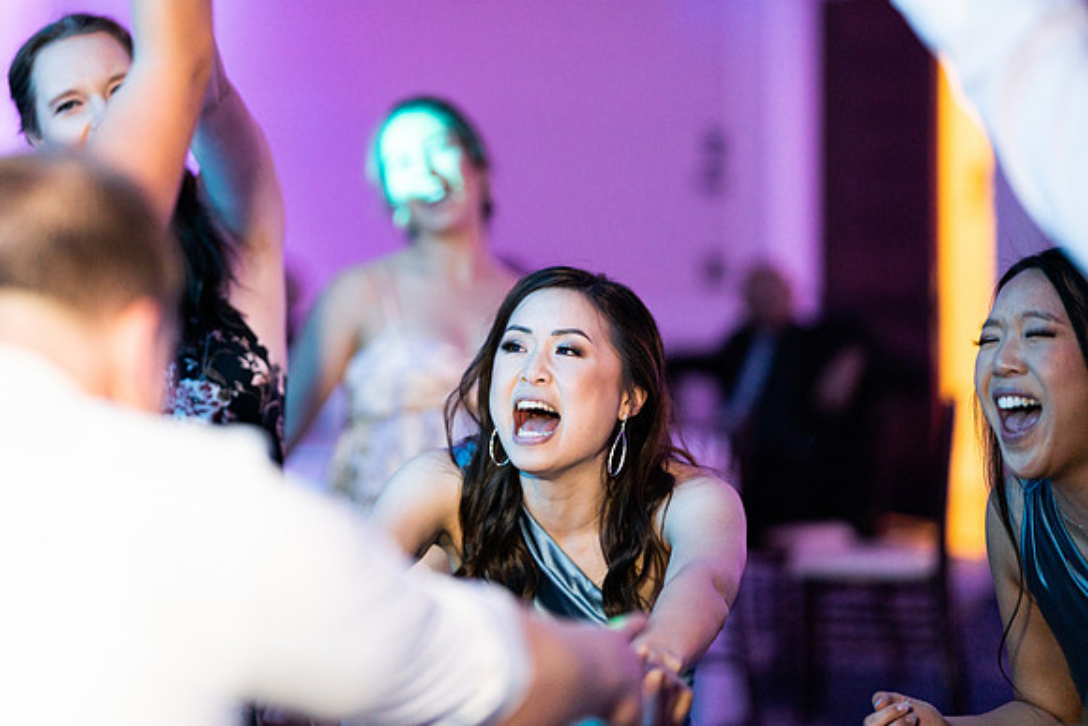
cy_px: 281
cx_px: 421
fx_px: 3149
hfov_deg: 19.6
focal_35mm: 104
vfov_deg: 13.1
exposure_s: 1/320
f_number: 1.4
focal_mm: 85
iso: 1000
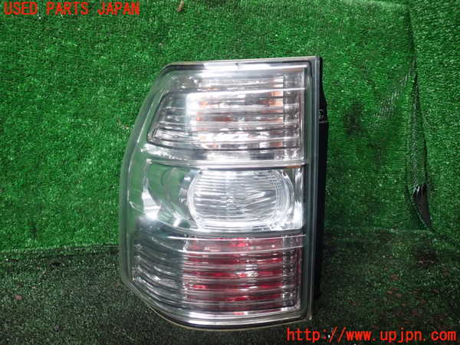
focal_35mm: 30
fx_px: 399
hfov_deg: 60.0
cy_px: 172
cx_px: 230
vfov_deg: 46.8
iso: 640
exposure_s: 1/30
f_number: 2.3
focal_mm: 5.4
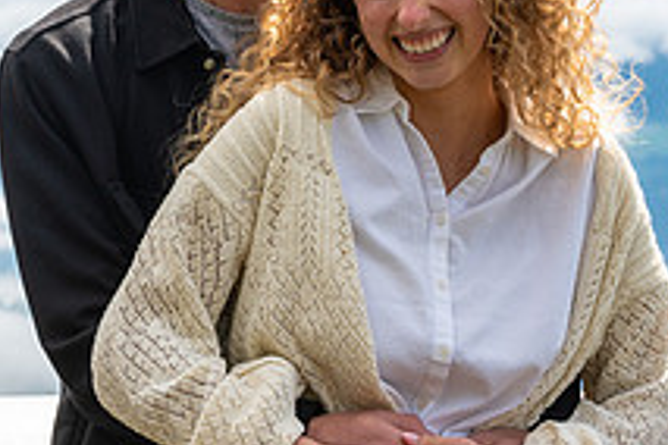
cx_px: 172
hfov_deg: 9.4
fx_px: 4045
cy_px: 107
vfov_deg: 6.3
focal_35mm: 218
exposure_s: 1/320
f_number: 9
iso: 100
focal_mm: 80
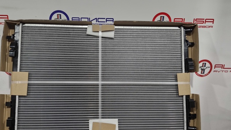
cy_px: 70
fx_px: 165
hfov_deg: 69.8
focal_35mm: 27
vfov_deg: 42.9
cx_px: 109
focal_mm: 5.54
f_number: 1.8
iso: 200
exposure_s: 1/100
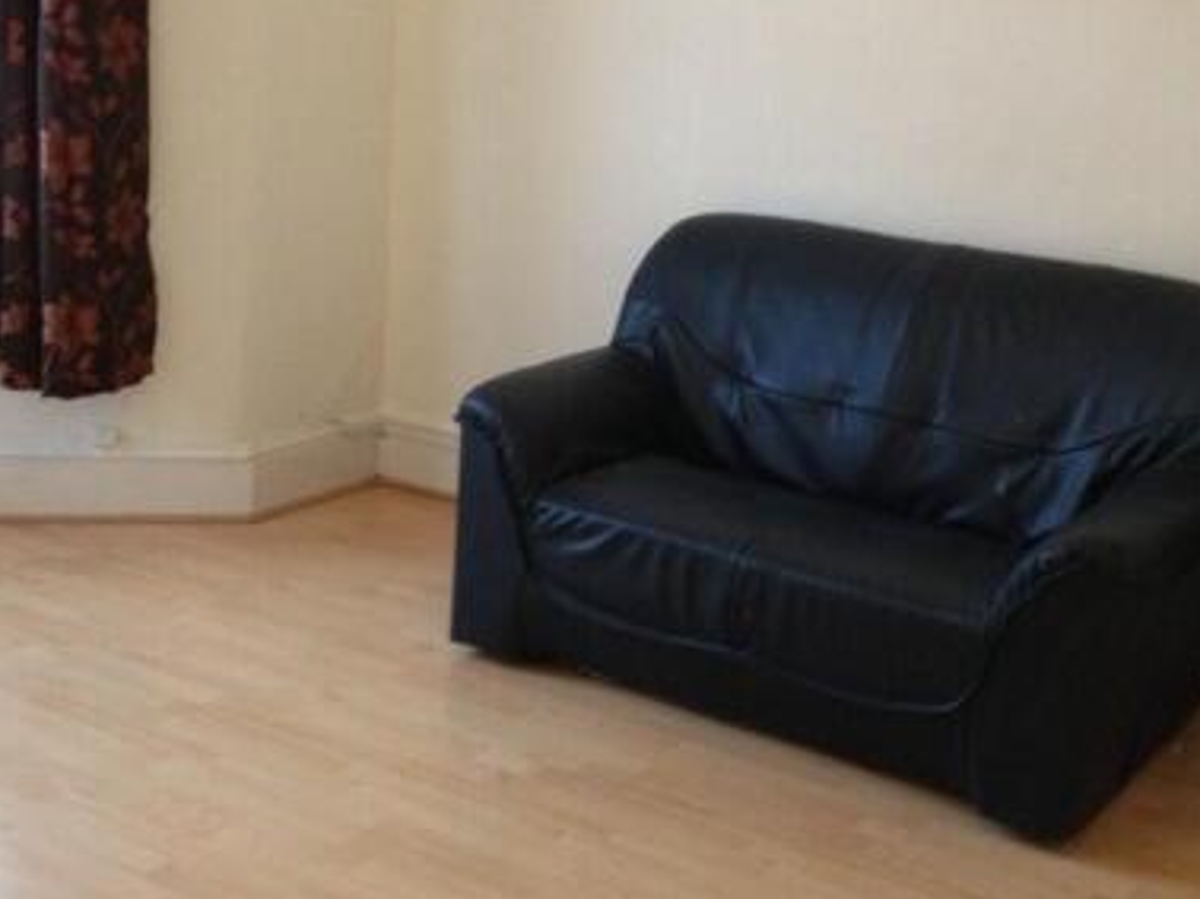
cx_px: 614
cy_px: 507
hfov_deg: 35.6
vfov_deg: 27.0
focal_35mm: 54
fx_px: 1871
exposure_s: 1/20
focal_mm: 4.28
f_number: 2.4
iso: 320
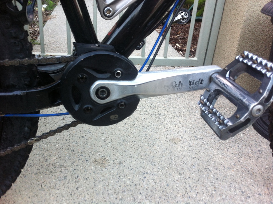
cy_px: 102
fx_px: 276
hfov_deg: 52.7
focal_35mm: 35
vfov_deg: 40.6
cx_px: 136
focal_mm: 3.85
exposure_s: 1/15
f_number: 2.8
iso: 80
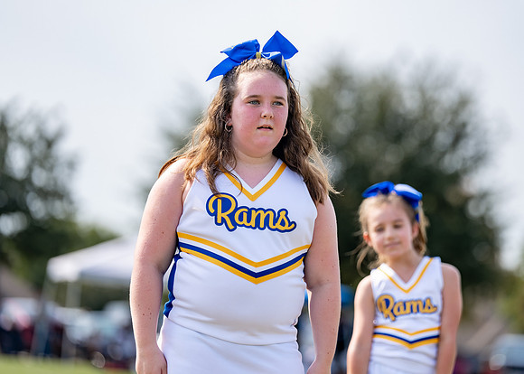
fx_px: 2825
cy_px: 159
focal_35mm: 190
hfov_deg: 10.6
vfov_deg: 7.6
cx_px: 297
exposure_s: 1/1600
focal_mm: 153
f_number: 2.8
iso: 100
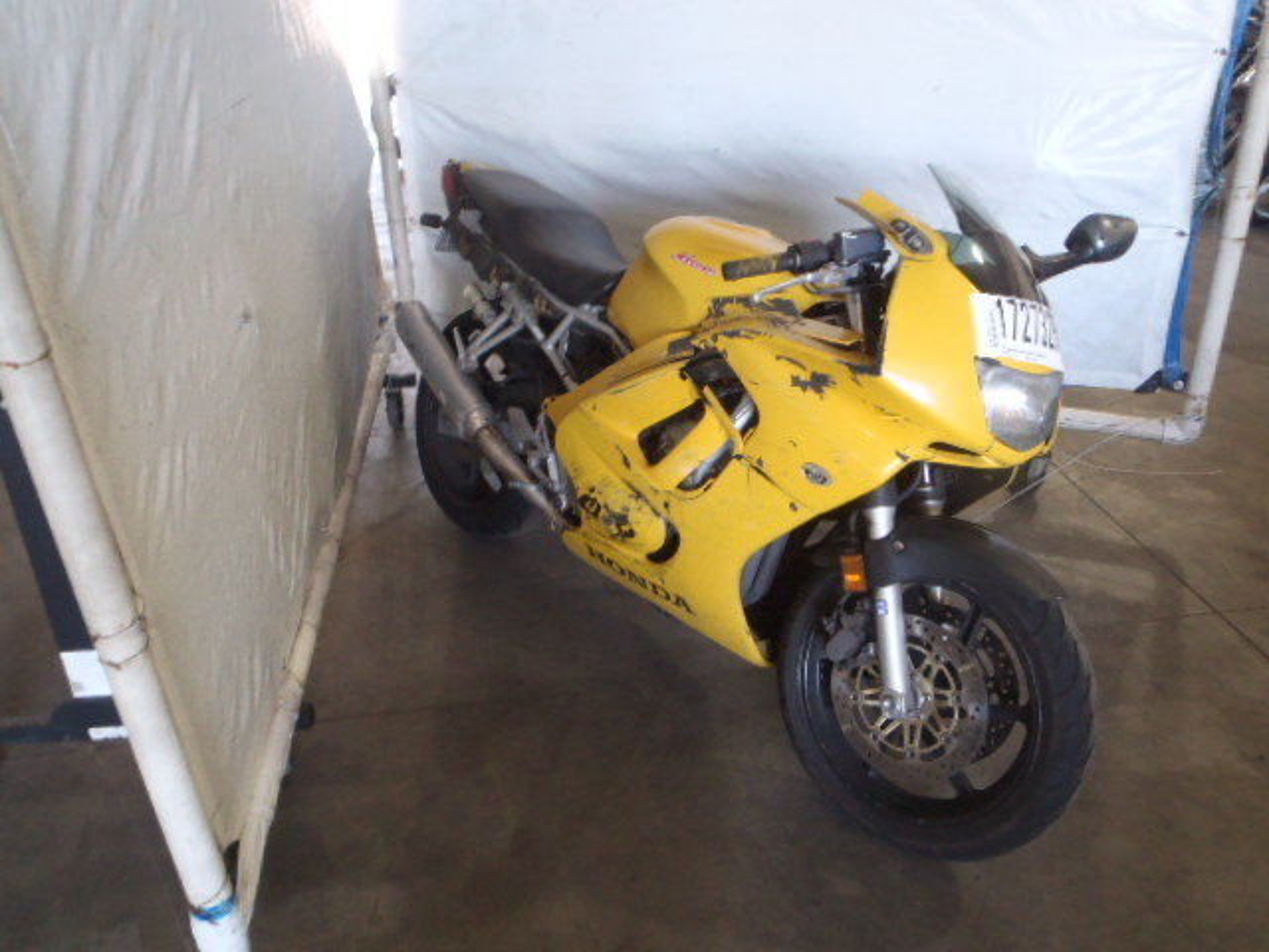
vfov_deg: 49.7
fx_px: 1026
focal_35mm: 28
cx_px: 634
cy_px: 476
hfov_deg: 63.4
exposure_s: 1/15
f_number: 3.5
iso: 200
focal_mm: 5
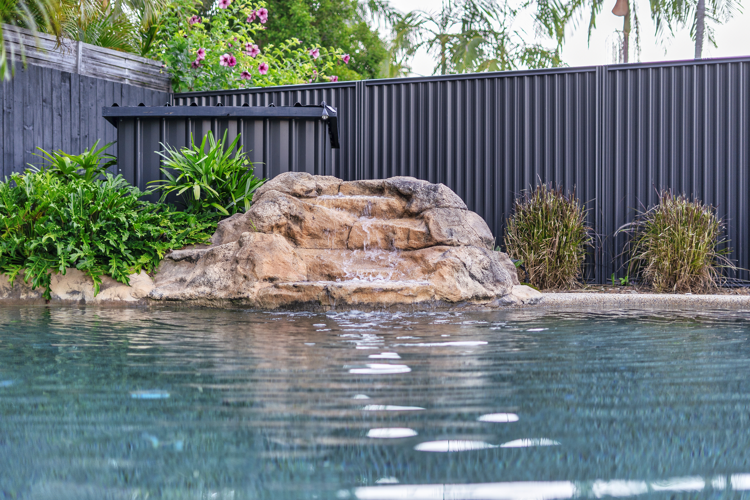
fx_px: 1042
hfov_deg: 39.6
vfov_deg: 27.0
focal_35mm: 50
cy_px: 250
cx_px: 375
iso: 320
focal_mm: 50
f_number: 1.8
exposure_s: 1/200
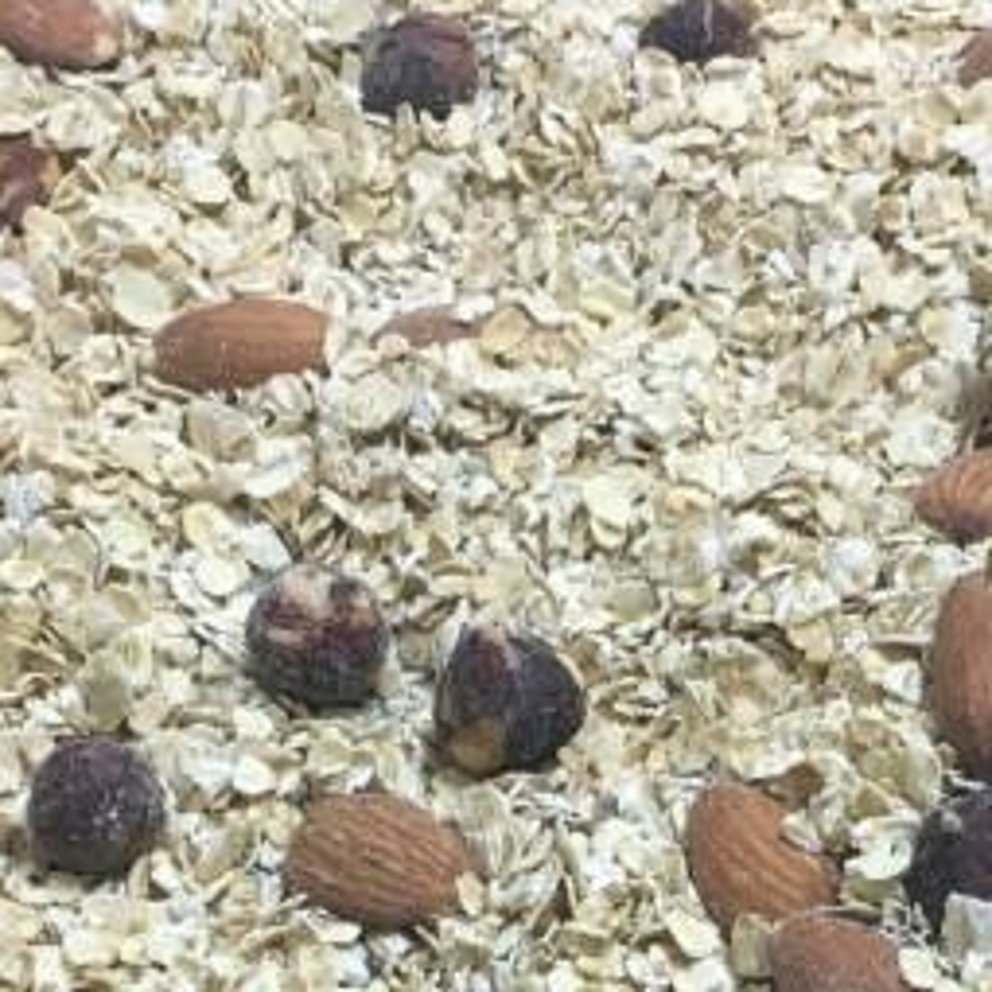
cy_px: 1245
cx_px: 805
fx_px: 3339
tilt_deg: -60.7
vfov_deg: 16.1
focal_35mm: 103
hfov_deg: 16.8
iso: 80
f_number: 2.2
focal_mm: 4.15
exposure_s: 1/33
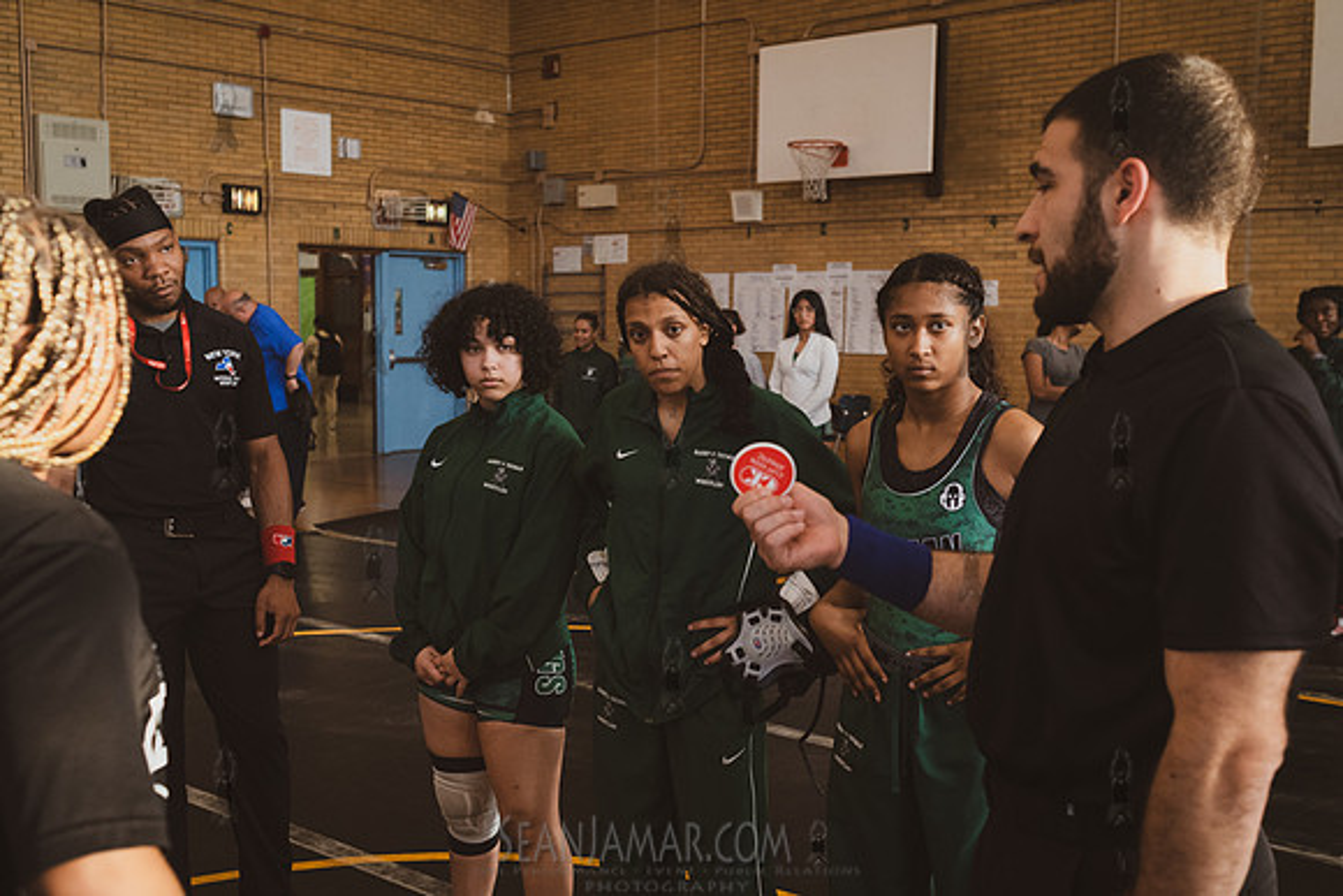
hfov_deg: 49.3
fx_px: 1462
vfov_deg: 34.1
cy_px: 471
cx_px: 652
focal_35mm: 39
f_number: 4
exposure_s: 1/400
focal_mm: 35
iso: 2000
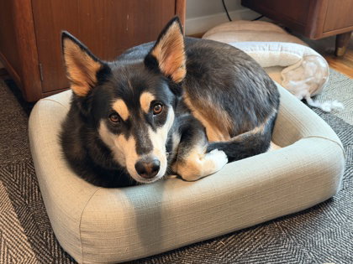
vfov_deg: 30.3
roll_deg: -2.9
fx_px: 489
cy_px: 132
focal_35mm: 48
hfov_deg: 39.7
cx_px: 176
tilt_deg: -30.7
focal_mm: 6.76
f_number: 1.78
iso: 500
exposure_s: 1/40
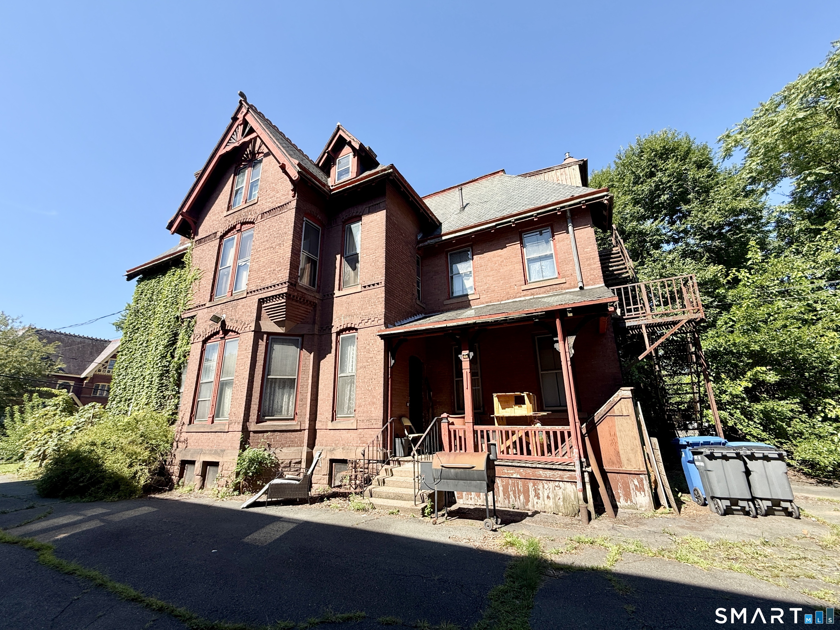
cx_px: 420
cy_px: 315
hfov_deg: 102.1
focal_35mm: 14
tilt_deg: +17.2
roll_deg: -0.5
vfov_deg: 85.7
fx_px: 340
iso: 50
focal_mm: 2.22
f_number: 2.2
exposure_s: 1/709
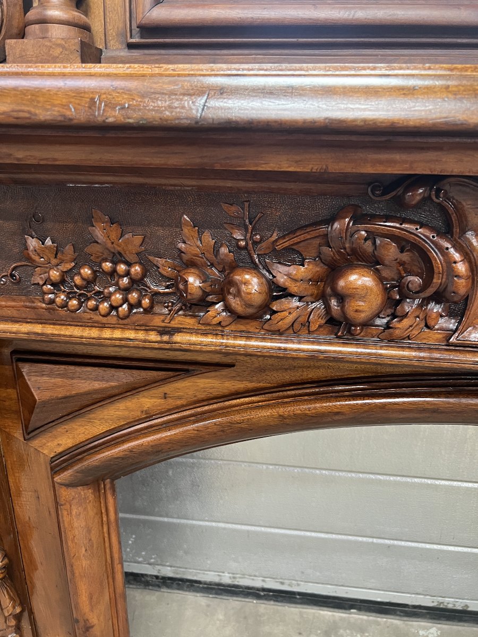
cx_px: 239
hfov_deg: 53.1
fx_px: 479
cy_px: 318
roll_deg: -1.7
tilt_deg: -19.9
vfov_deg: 67.3
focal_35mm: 26
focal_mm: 5.7
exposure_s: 1/50
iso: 320
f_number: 1.5
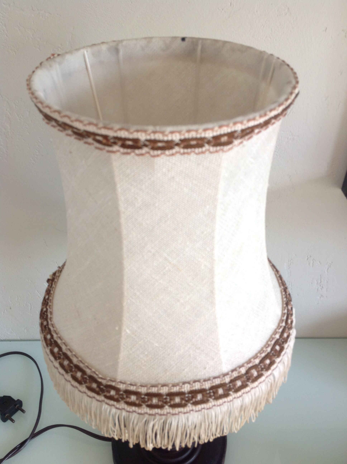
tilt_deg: -35.8
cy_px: 232
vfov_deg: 52.7
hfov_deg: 40.6
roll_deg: +0.7
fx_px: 469
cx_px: 174
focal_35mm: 35
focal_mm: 4.28
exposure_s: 1/20
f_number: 2.4
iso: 64
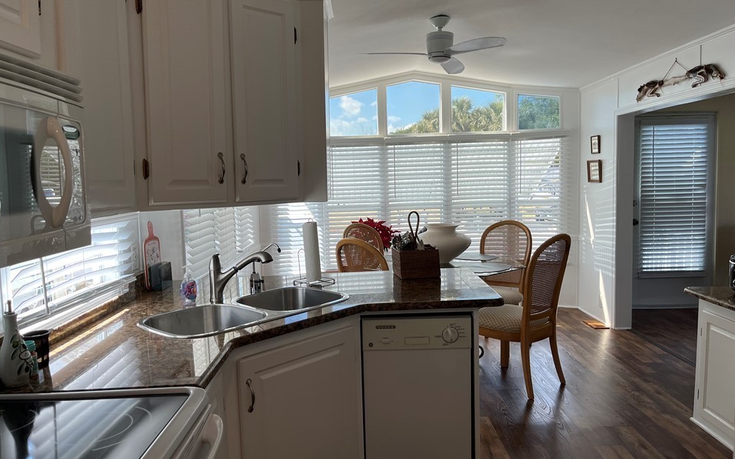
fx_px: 561
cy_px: 221
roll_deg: +1.2
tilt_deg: -4.5
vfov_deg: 44.5
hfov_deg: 66.5
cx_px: 368
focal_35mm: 28
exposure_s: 1/236
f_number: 1.6
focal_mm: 5.1
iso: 40
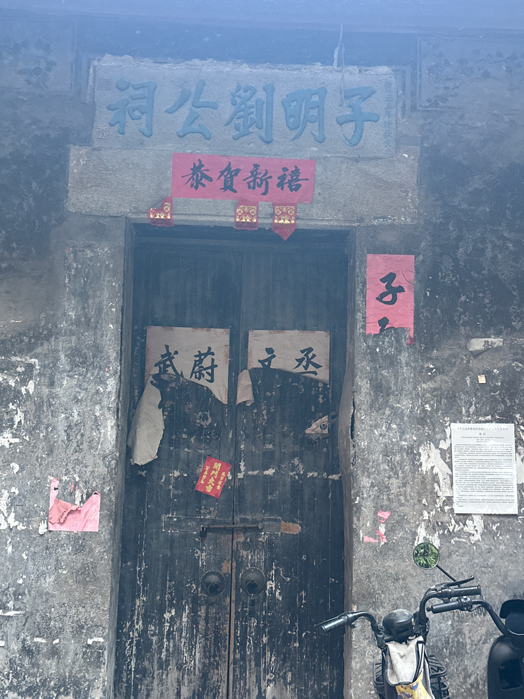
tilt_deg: +6.8
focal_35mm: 48
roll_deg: -1.6
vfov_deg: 39.7
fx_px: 969
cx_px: 262
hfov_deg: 30.3
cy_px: 350
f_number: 1.78
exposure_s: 1/40
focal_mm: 6.86
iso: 500
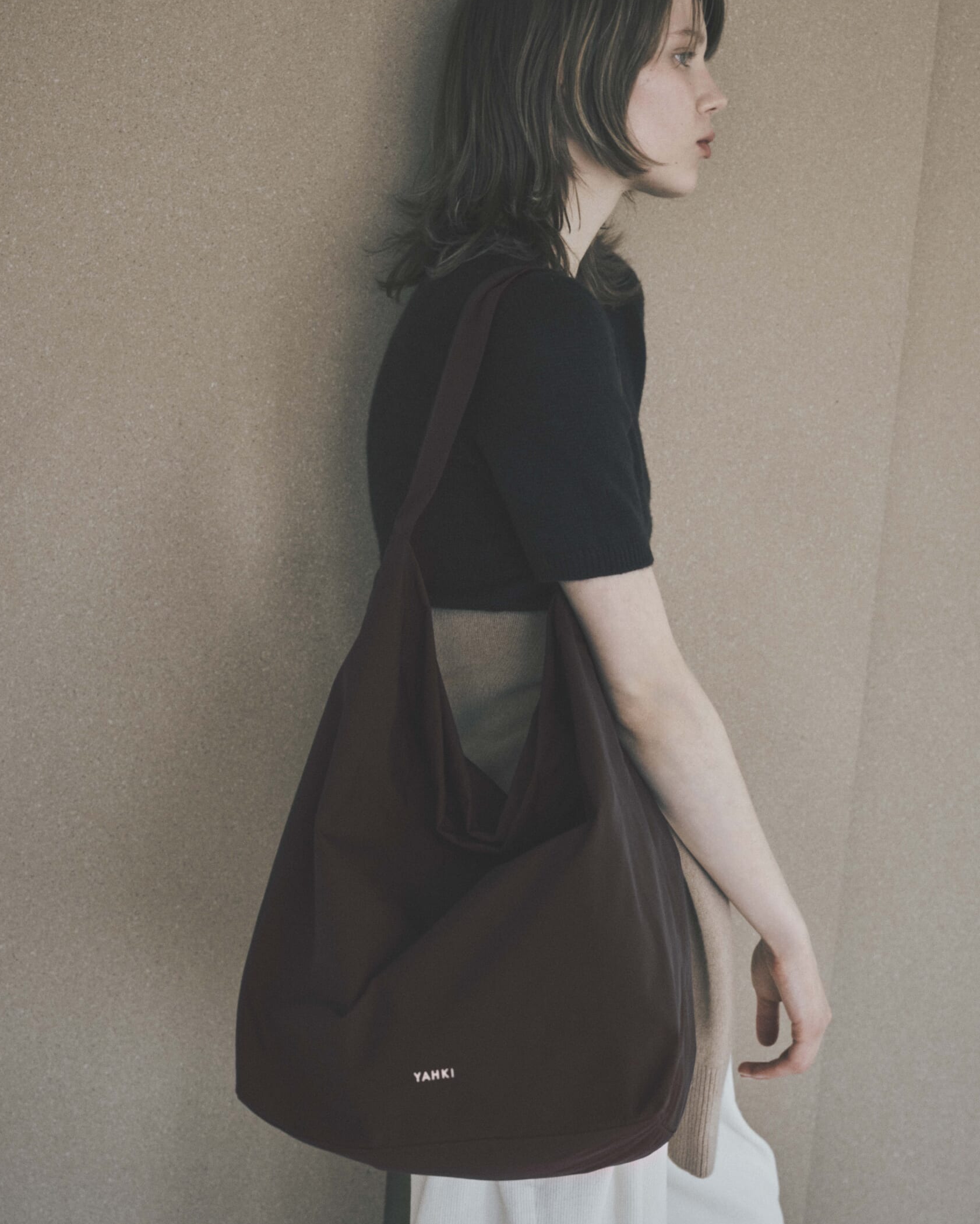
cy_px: 627
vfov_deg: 33.6
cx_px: 483
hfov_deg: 27.1
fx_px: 2030
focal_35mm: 56
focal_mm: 49
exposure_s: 1/320
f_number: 4
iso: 640
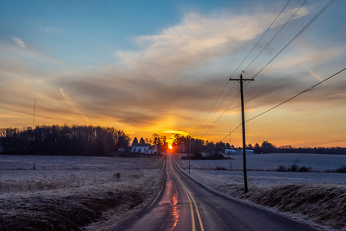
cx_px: 167
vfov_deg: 33.0
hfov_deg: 47.9
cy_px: 119
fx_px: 389
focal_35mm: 41
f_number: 9
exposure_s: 1/500
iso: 400
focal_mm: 26
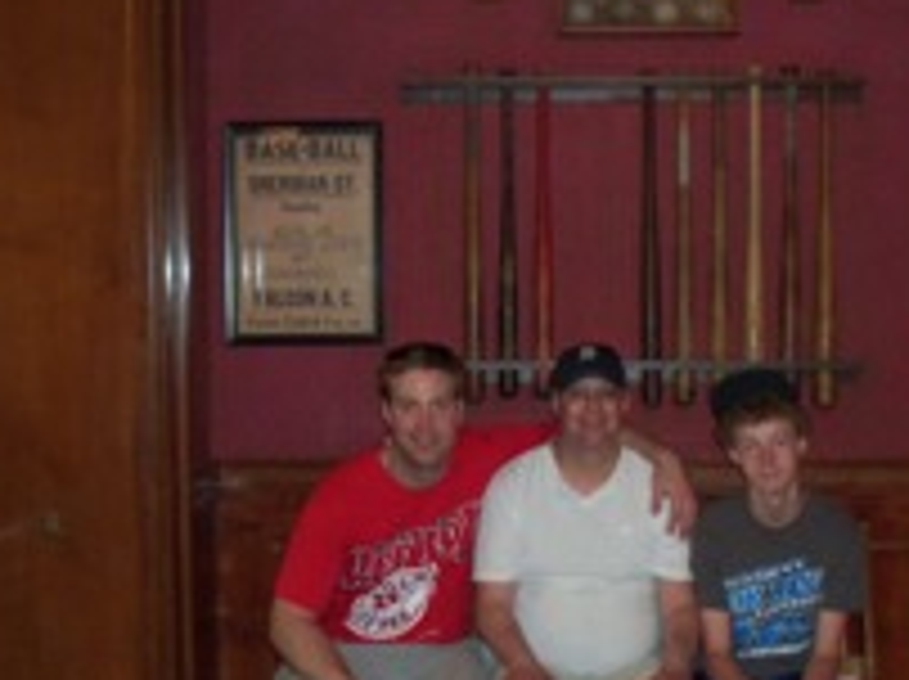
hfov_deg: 31.2
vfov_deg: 23.6
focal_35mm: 62
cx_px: 526
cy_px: 419
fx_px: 1626
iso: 200
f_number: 2.9
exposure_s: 1/30
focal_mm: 5.7
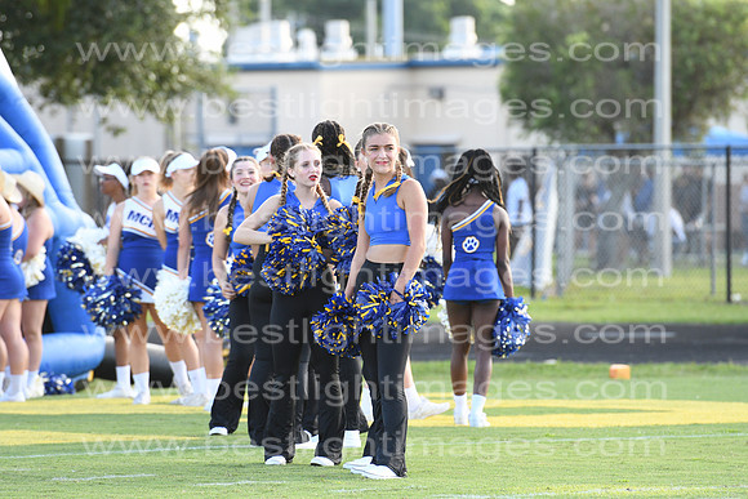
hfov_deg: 6.9
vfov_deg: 4.6
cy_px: 250
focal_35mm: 300
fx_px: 6234
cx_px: 374
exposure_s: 1/640
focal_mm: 200
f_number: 5.6
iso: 560
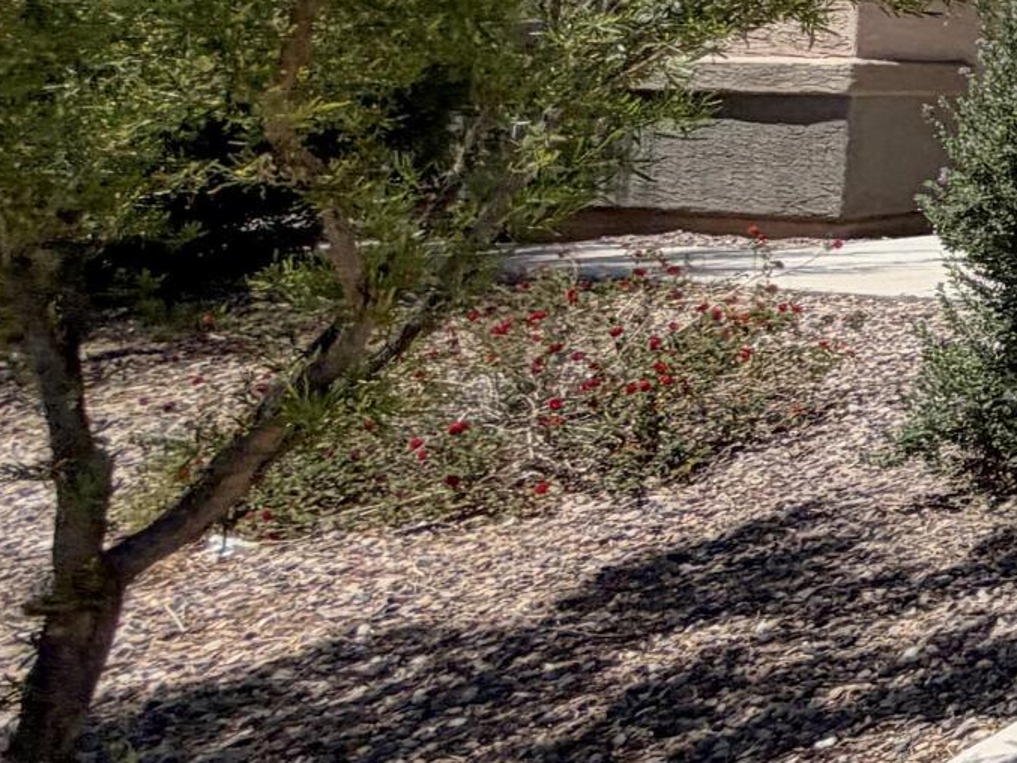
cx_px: 2186
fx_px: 1822
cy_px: -23
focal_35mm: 62
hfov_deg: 17.5
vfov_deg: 22.6
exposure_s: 1/1745
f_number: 2.2
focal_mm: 2.22
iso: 20
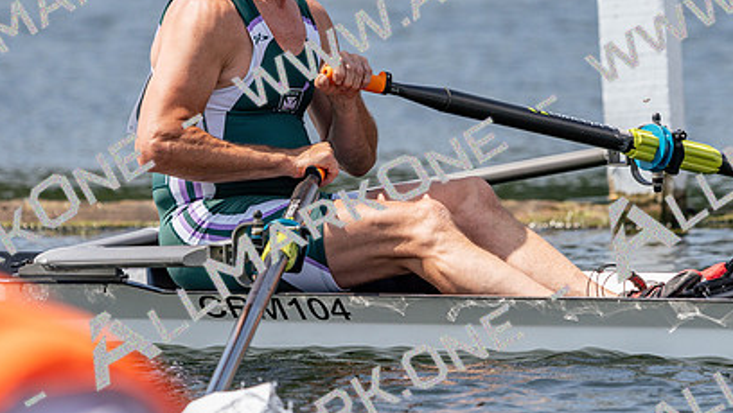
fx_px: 10657
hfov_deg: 3.9
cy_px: 112
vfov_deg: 2.2
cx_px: 455
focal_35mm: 548
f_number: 6.3
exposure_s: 1/1600
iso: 200
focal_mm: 368
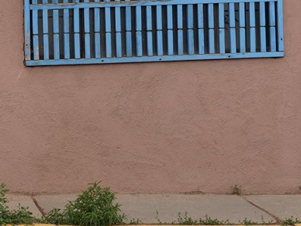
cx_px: -126
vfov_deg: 6.9
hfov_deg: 9.1
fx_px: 1853
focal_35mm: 213
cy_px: -74
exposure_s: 1/100
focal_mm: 44
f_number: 11
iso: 640
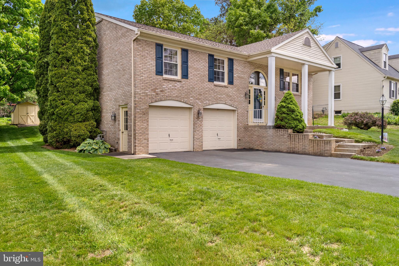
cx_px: 200
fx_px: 299
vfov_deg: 47.9
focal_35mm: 27
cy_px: 133
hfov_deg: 67.4
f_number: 8
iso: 640
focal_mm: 27
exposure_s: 1/250
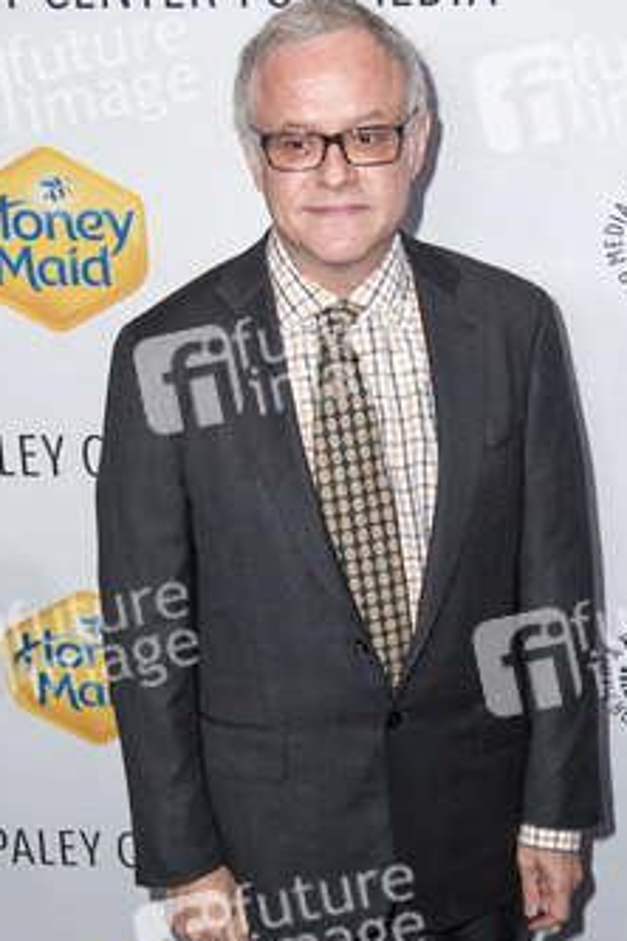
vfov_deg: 36.8
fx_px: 1411
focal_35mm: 54
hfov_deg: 25.0
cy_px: 509
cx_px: 363
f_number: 4.5
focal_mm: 45
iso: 500
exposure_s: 1/400
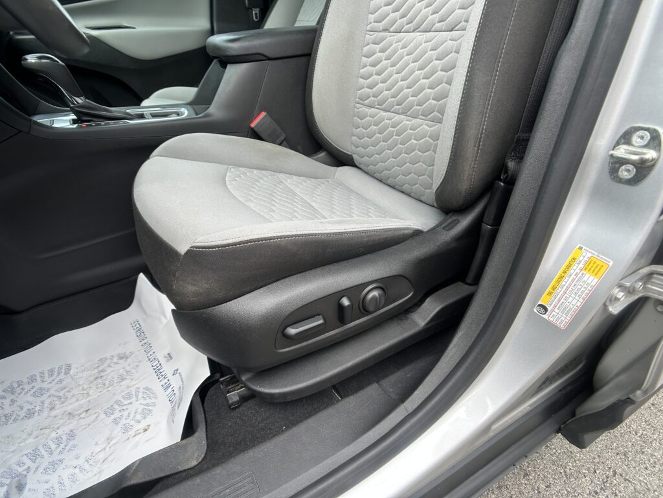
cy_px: 249
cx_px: 332
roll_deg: -0.9
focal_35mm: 26
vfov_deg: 53.1
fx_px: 498
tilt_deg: -31.4
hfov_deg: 67.3
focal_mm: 5.7
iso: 50
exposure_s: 1/635
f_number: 1.5
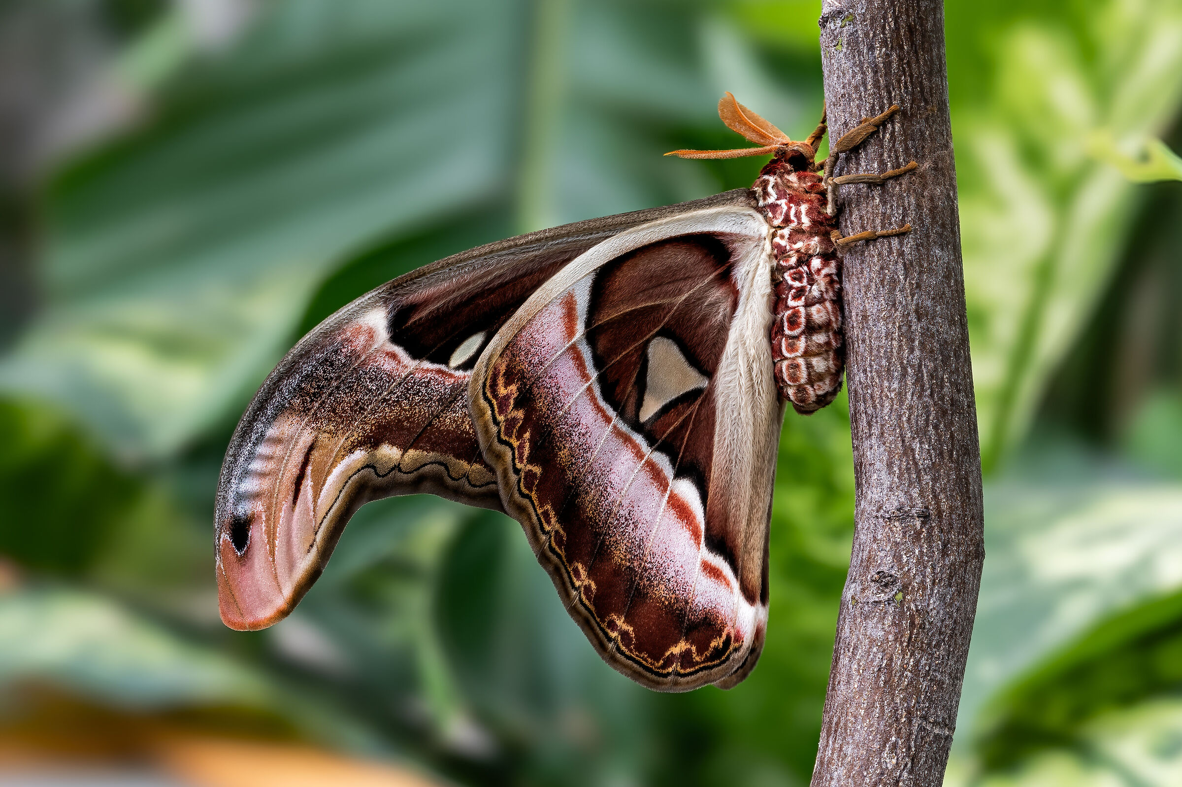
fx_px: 3445
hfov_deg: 19.5
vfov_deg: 13.0
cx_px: 591
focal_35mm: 105
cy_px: 394
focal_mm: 105
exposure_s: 1/100
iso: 640
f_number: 14
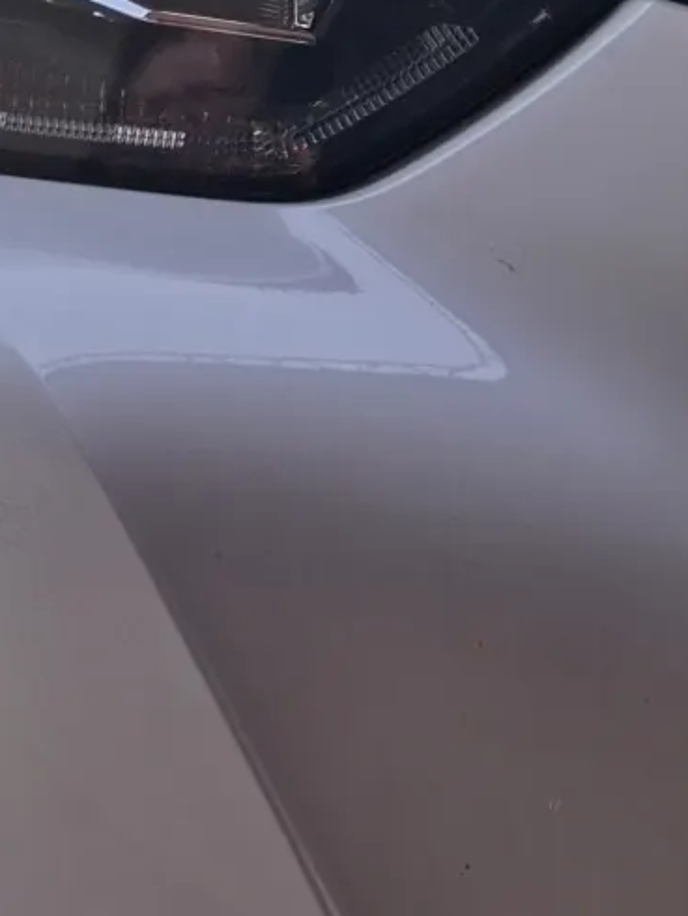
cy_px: 567
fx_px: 2489
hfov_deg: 14.9
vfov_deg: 20.8
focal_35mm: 94
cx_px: -245
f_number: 1.8
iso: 20
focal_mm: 4
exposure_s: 1/103
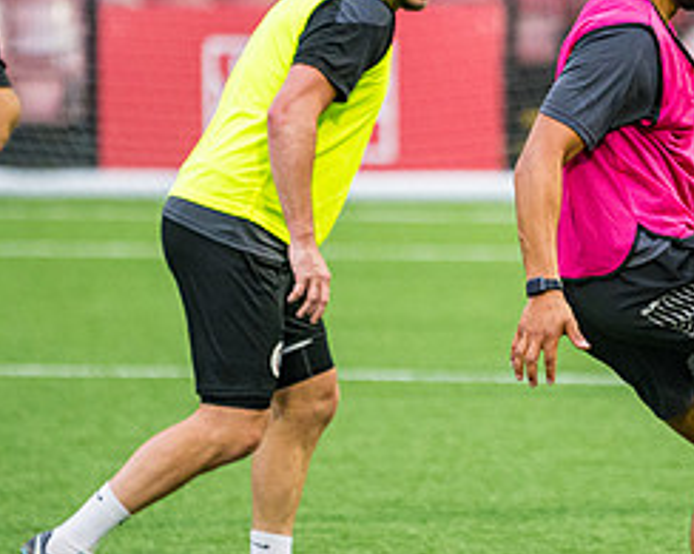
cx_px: 574
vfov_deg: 2.7
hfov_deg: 3.4
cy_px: 197
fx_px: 11847
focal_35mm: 577
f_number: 2.8
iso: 1600
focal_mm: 200
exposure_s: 1/500
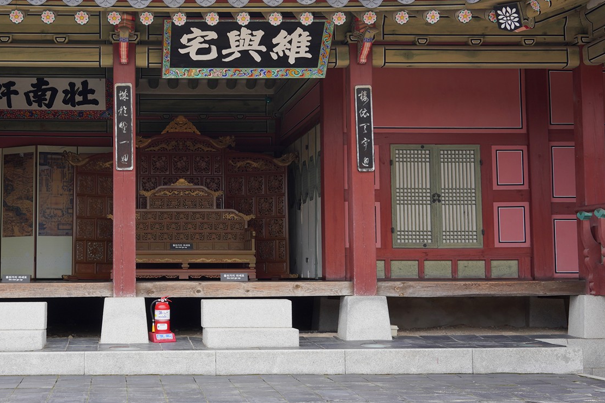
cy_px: 167
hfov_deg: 31.6
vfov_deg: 21.6
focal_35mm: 63
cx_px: 199
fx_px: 1059
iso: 200
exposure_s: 1/125
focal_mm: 35
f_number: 8
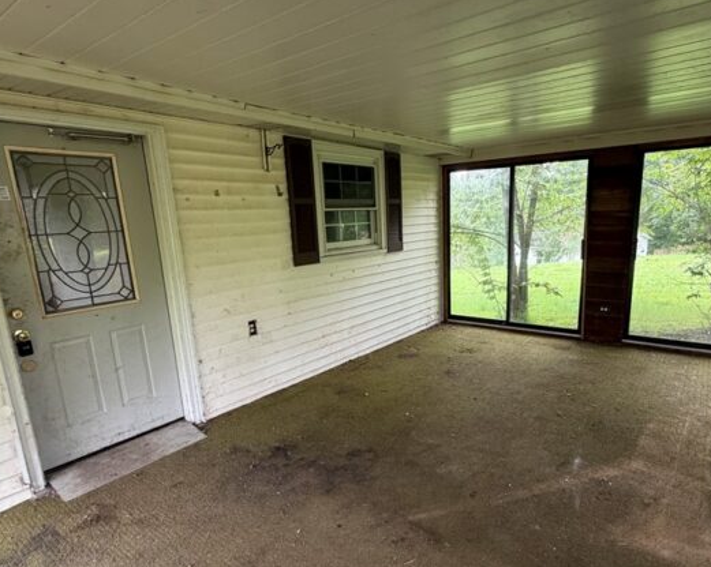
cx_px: 393
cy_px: 315
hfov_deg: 77.4
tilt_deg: -12.2
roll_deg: +2.6
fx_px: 442
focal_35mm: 21
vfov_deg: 65.3
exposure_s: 1/121
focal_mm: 2.22
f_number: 2.2
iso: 200
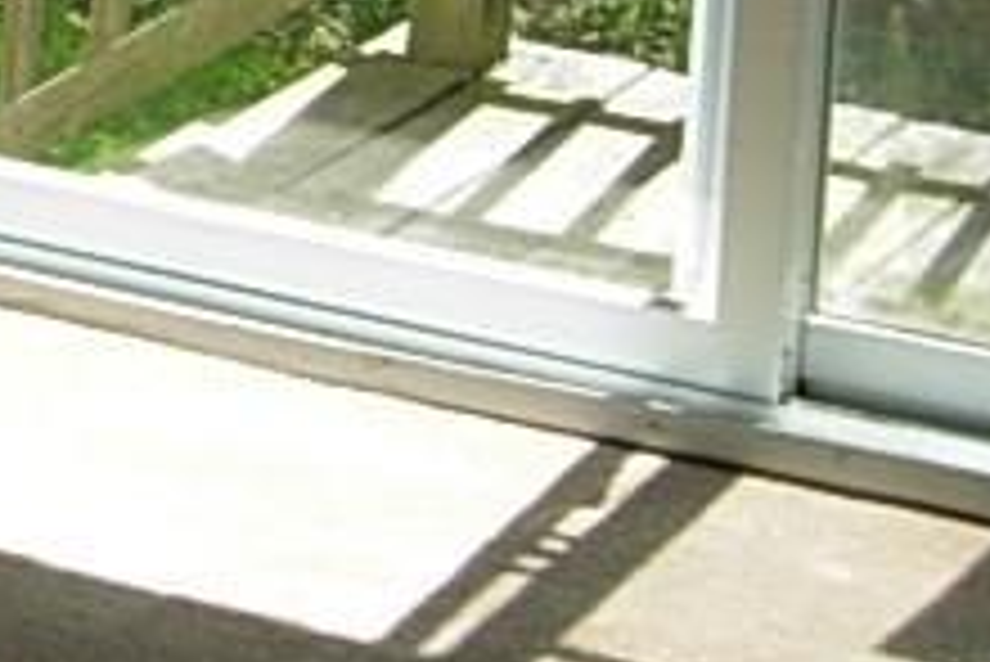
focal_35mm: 174
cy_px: -797
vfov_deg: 7.5
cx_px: -842
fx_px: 4788
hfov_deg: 11.0
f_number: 3.8
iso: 50
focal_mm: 7.5
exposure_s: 1/136
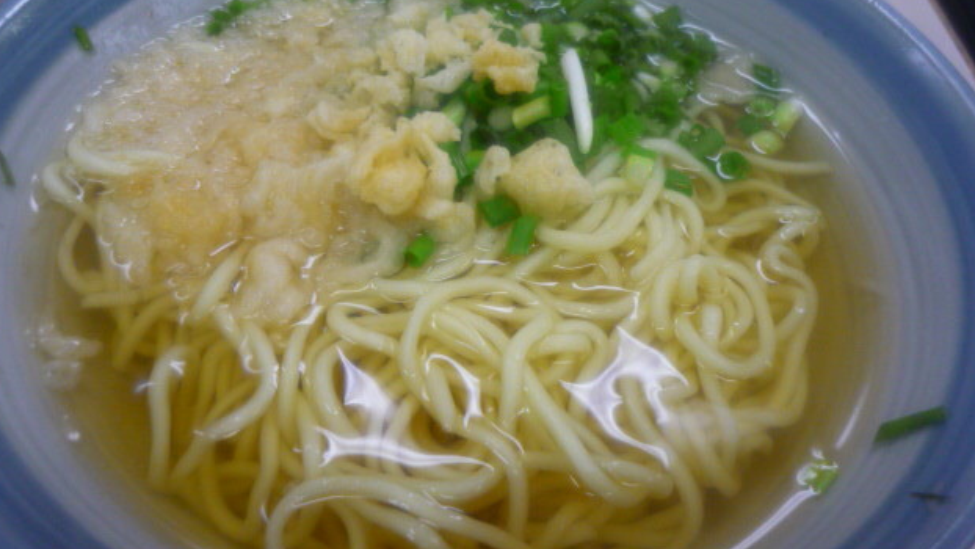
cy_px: 279
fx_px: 957
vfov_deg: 32.0
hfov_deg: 54.0
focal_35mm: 37
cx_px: 478
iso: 320
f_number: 2.8
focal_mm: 5.5
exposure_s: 1/30
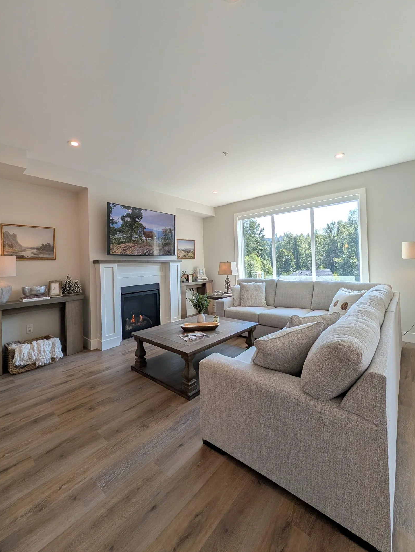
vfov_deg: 106.0
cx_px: 197
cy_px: 261
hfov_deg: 90.0
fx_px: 207
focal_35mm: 13
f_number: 1.7
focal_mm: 2.02
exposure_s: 1/900
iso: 53
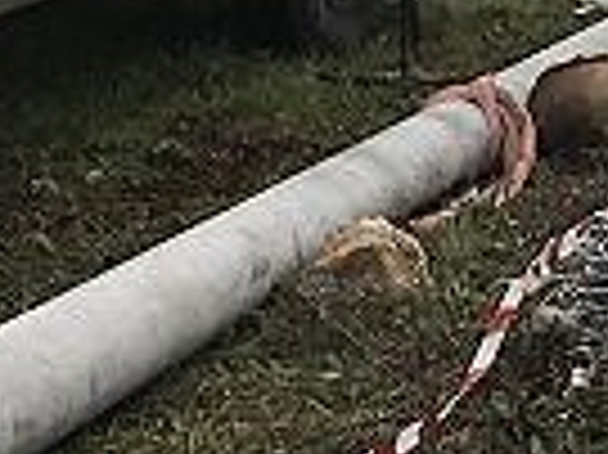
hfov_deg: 9.2
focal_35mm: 208
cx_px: 968
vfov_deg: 7.1
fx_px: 3650
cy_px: 103
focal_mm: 3.99
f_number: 1.8
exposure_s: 1/322
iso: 20
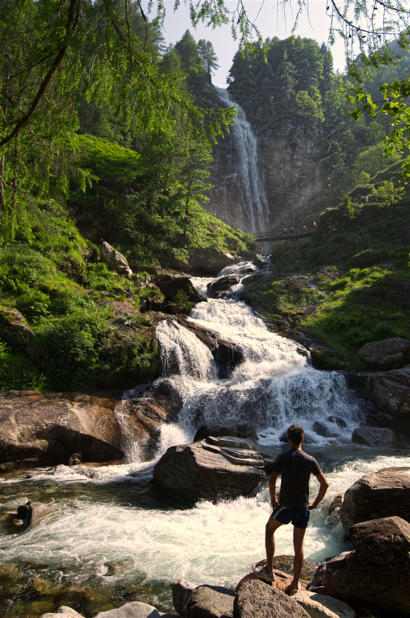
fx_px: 463
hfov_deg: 47.8
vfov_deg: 67.5
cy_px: 309
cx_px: 205
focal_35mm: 27
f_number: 10
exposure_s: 1/160
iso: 125
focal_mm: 18
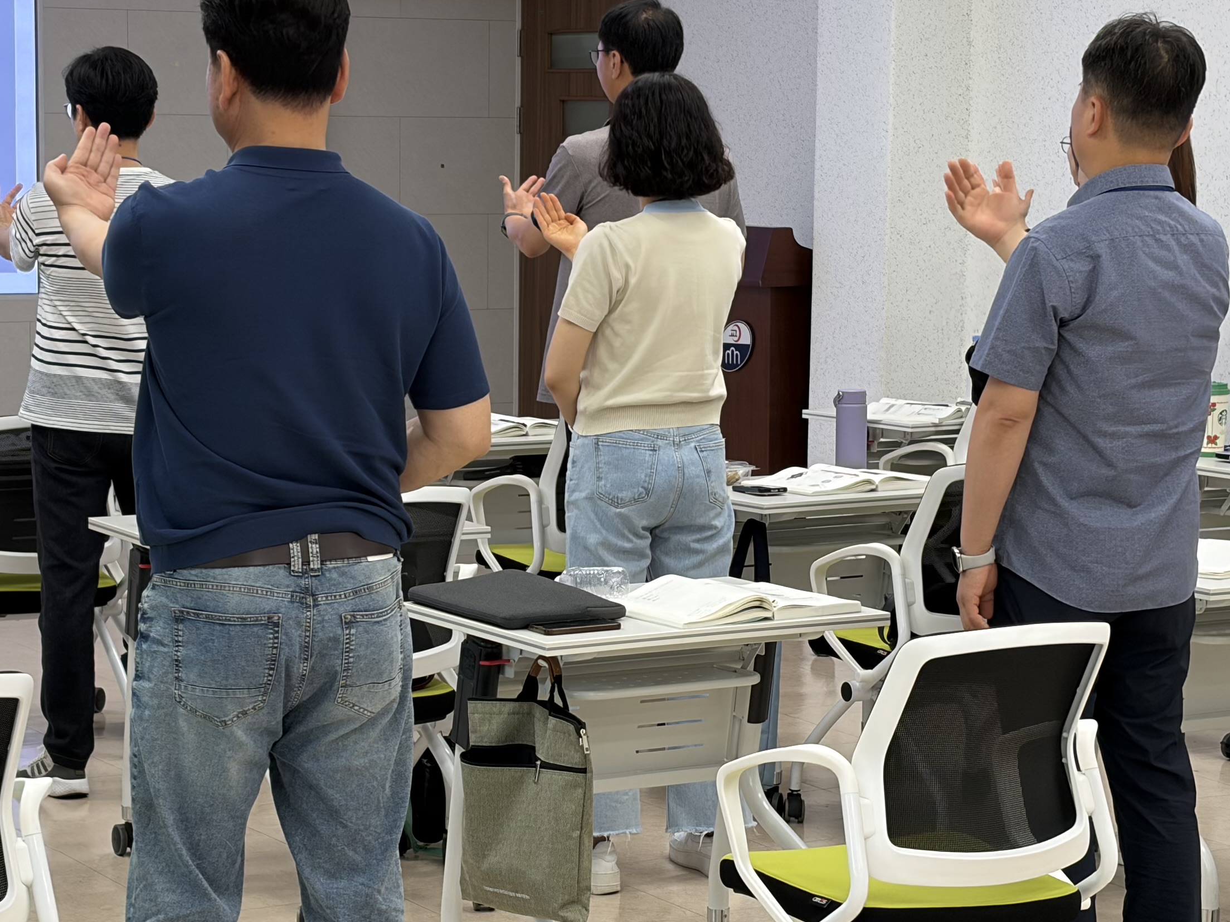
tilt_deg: -6.0
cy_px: 499
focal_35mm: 95
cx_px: 535
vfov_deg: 15.6
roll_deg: +0.2
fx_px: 3375
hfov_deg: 20.6
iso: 40
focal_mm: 5.96
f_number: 1.6
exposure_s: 1/120
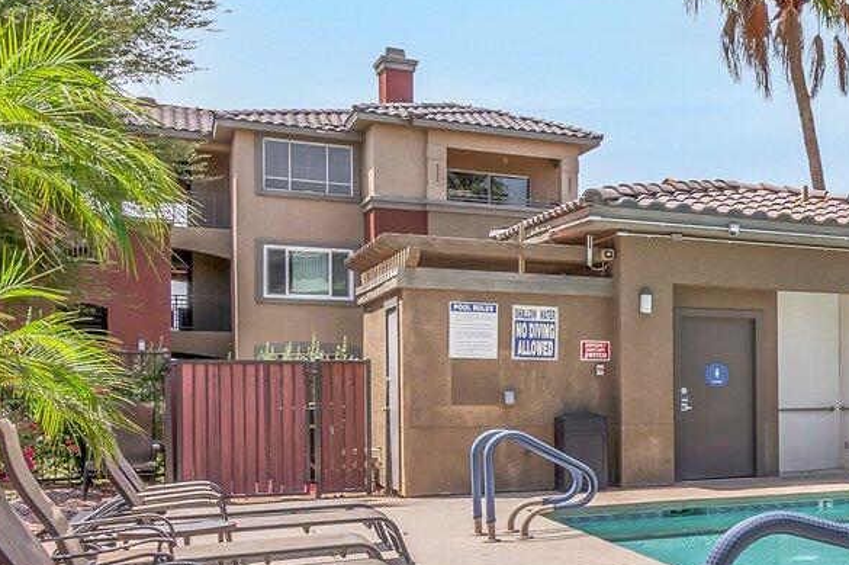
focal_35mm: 49
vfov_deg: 27.2
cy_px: 412
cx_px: 1216
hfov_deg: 28.8
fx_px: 1155
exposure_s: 1/80
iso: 100
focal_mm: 14
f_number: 9
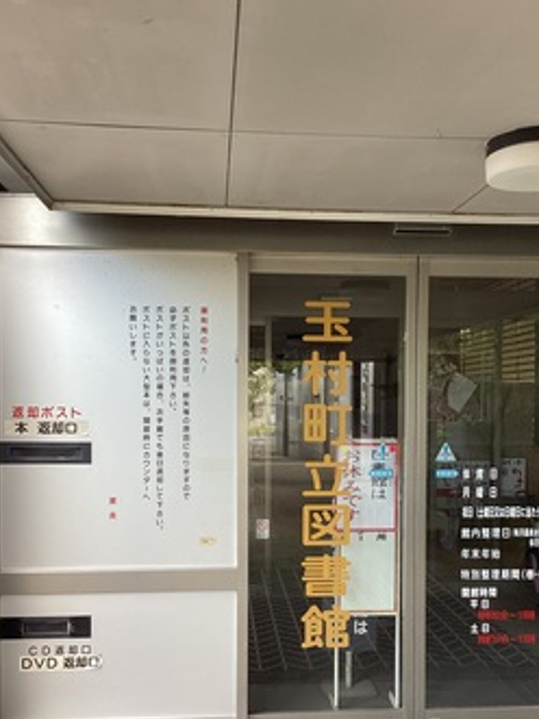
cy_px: 433
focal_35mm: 40
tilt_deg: -1.6
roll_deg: -0.5
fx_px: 831
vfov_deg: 46.5
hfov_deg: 35.9
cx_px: 293
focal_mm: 3.3
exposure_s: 1/120
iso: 50
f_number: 2.4
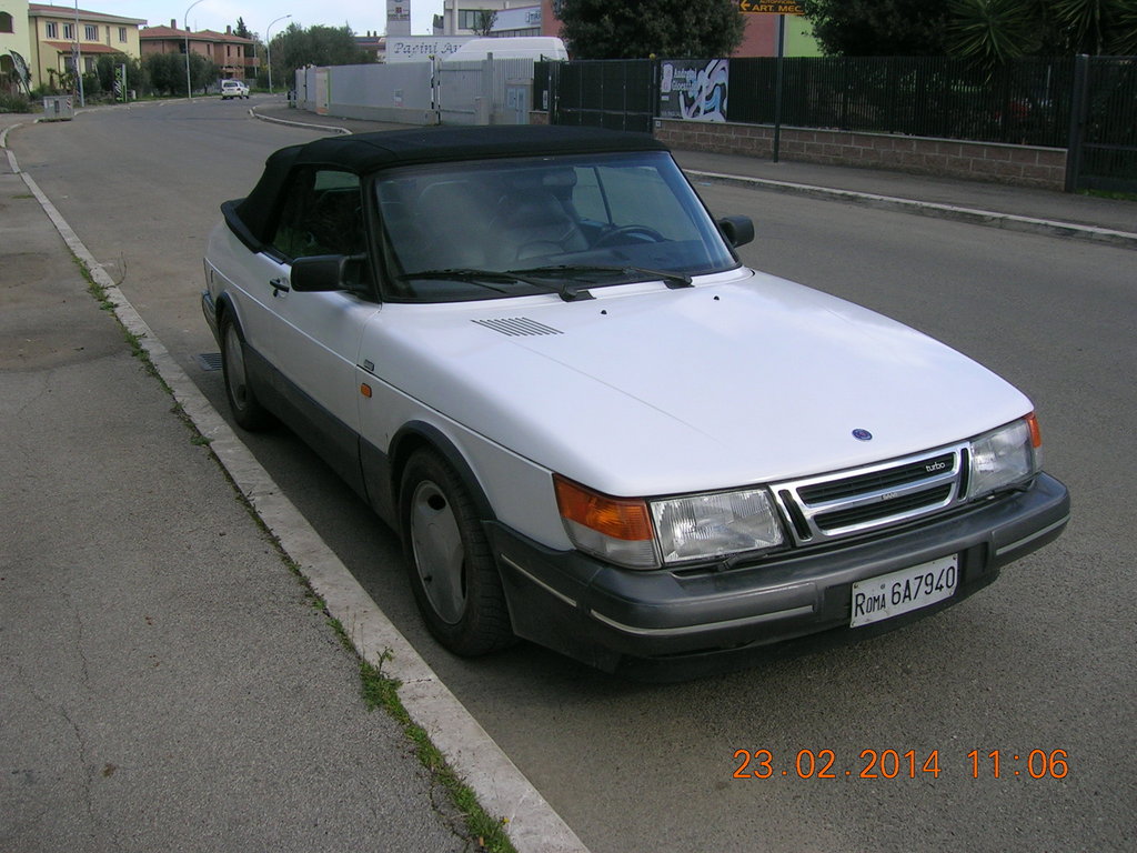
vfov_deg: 40.7
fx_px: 1150
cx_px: 568
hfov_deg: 52.6
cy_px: 426
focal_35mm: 35
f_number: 4.8
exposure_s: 1/306
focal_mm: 5.4
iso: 50
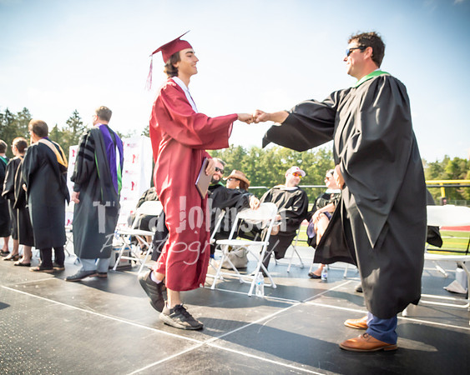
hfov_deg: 60.9
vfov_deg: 50.3
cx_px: 235
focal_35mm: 29
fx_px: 400
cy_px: 188
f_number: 7.1
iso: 200
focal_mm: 17
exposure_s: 1/500
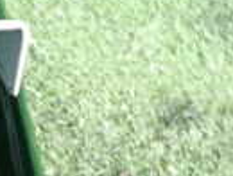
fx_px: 775
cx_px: -116
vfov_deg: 12.6
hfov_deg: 15.7
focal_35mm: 115
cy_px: 207
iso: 320
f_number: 2
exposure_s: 1/30
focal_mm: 4.5
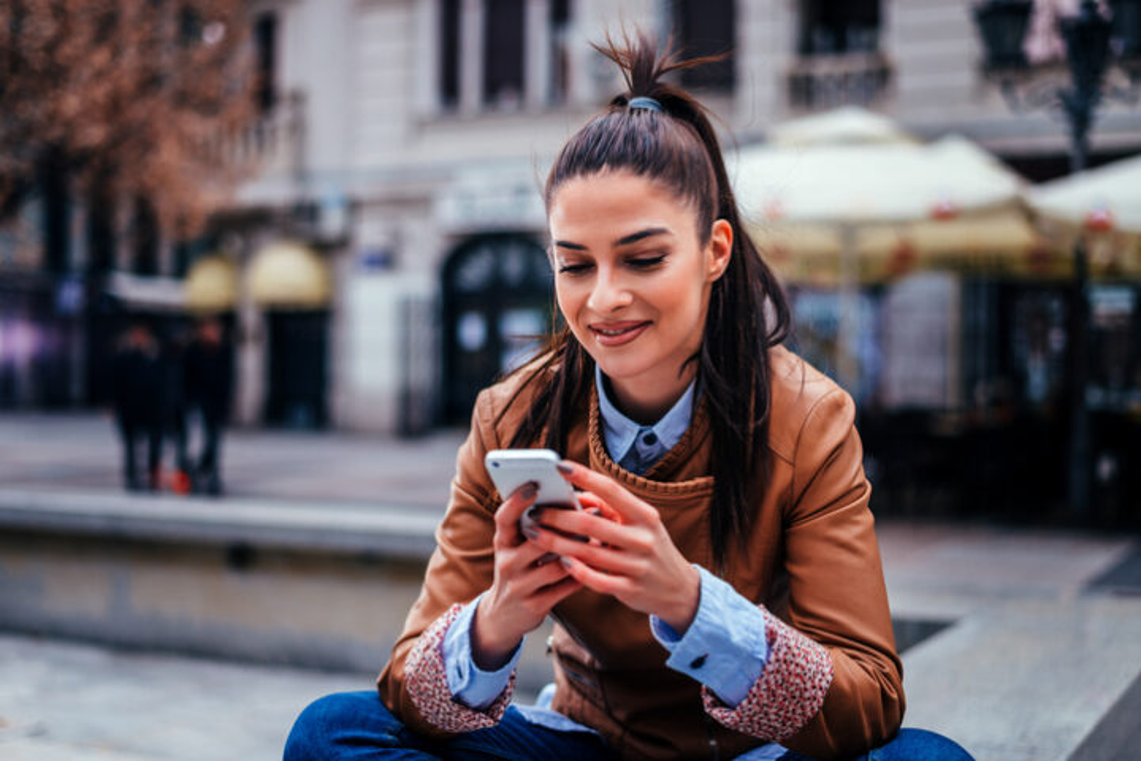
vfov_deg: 27.0
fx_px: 1585
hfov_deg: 39.6
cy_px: 380
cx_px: 570
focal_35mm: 50
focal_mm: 50
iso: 125
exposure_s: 1/500
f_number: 2.2
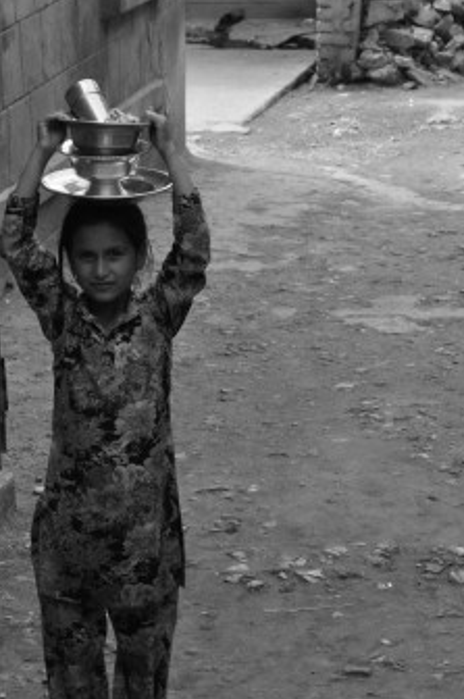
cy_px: 406
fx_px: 2424
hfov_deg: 10.9
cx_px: 208
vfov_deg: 16.4
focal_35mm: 125
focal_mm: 70
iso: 400
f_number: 9
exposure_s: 1/160
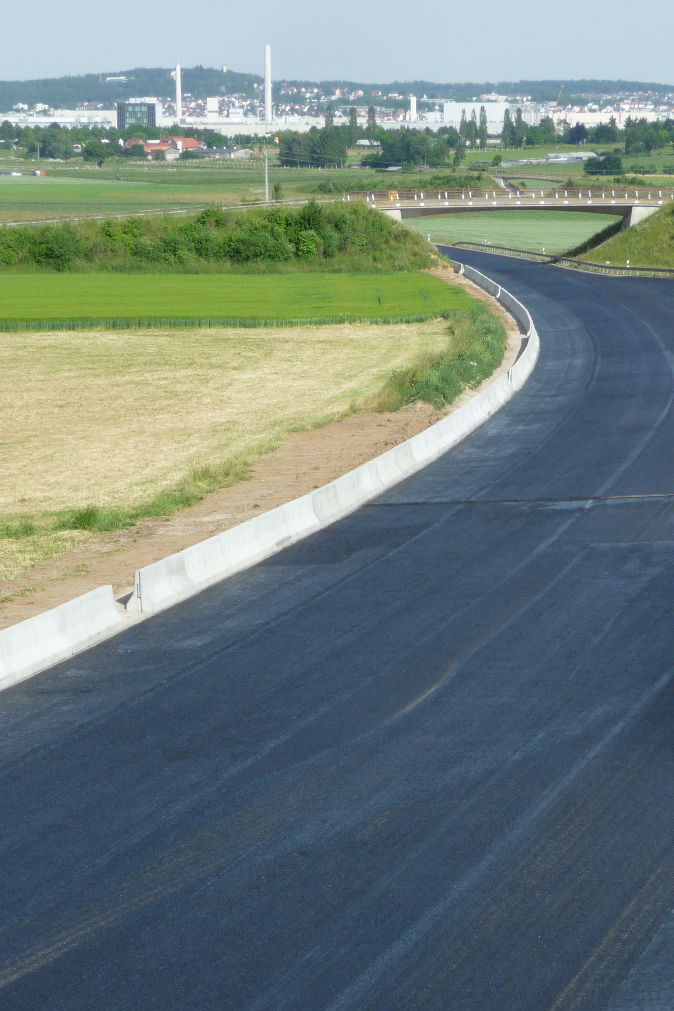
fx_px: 3286
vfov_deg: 17.5
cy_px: 506
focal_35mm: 117
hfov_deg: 11.7
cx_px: 452
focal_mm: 14.2
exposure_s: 1/500
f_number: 4.7
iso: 100
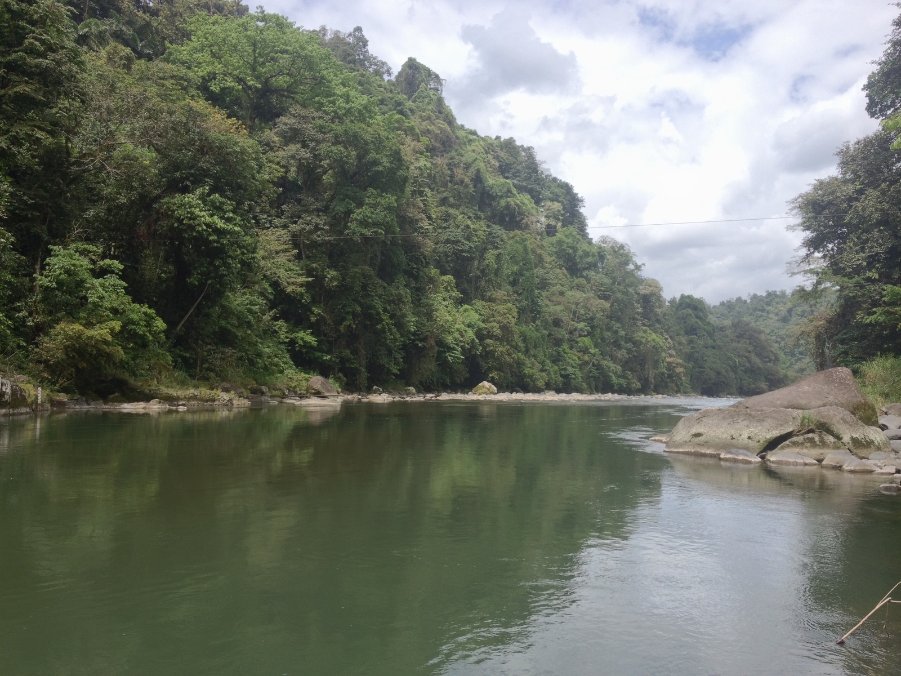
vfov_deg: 40.7
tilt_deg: +0.7
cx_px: 450
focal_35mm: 35
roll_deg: -0.6
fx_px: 911
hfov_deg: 52.6
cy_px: 338
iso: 50
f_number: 2.4
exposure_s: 1/415
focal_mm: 4.28
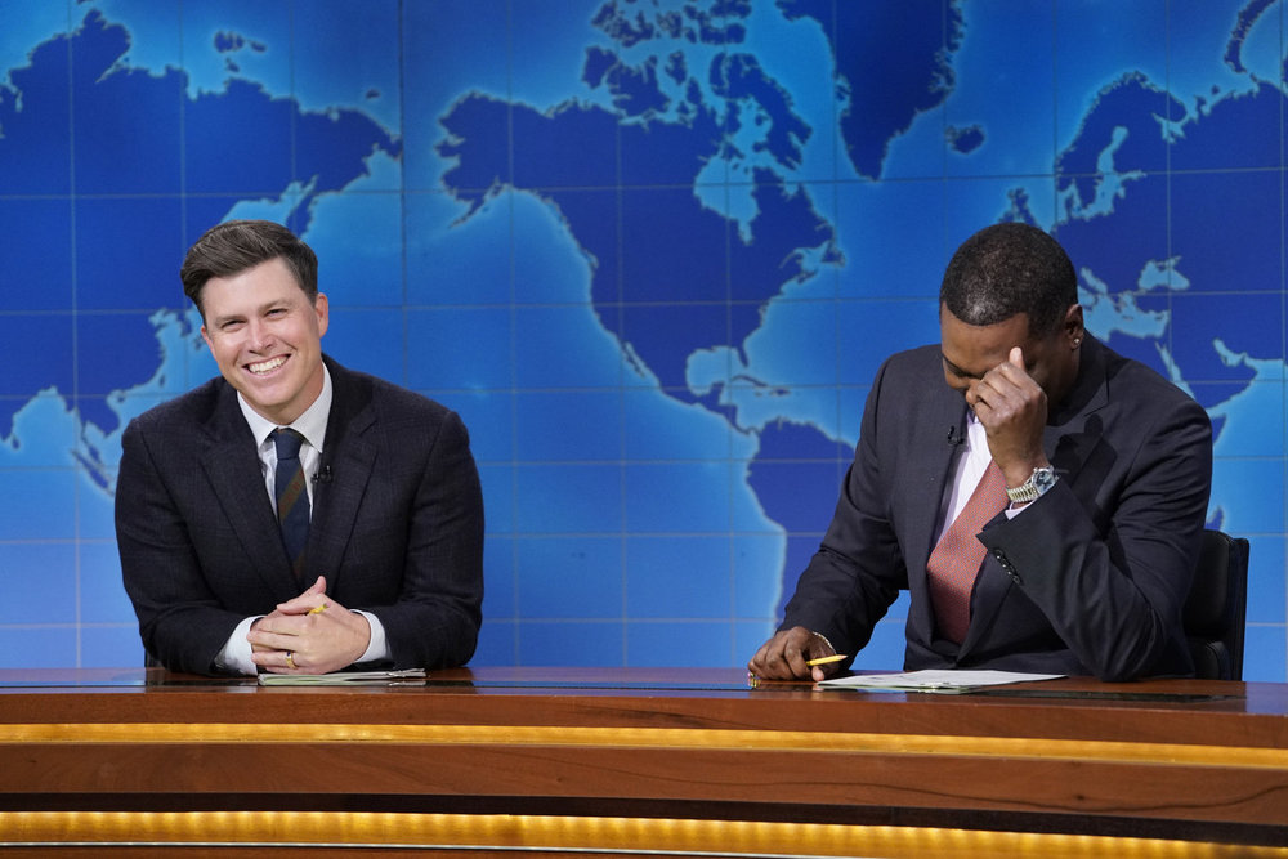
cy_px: 430
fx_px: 4544
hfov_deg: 16.1
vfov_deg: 10.8
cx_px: 644
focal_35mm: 127
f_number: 4.5
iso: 5000
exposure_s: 1/200
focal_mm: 127
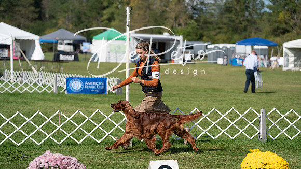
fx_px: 1112
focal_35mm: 139
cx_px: 150
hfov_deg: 15.4
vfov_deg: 8.7
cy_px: 84
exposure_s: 1/1250
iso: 100
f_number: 4
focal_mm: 133
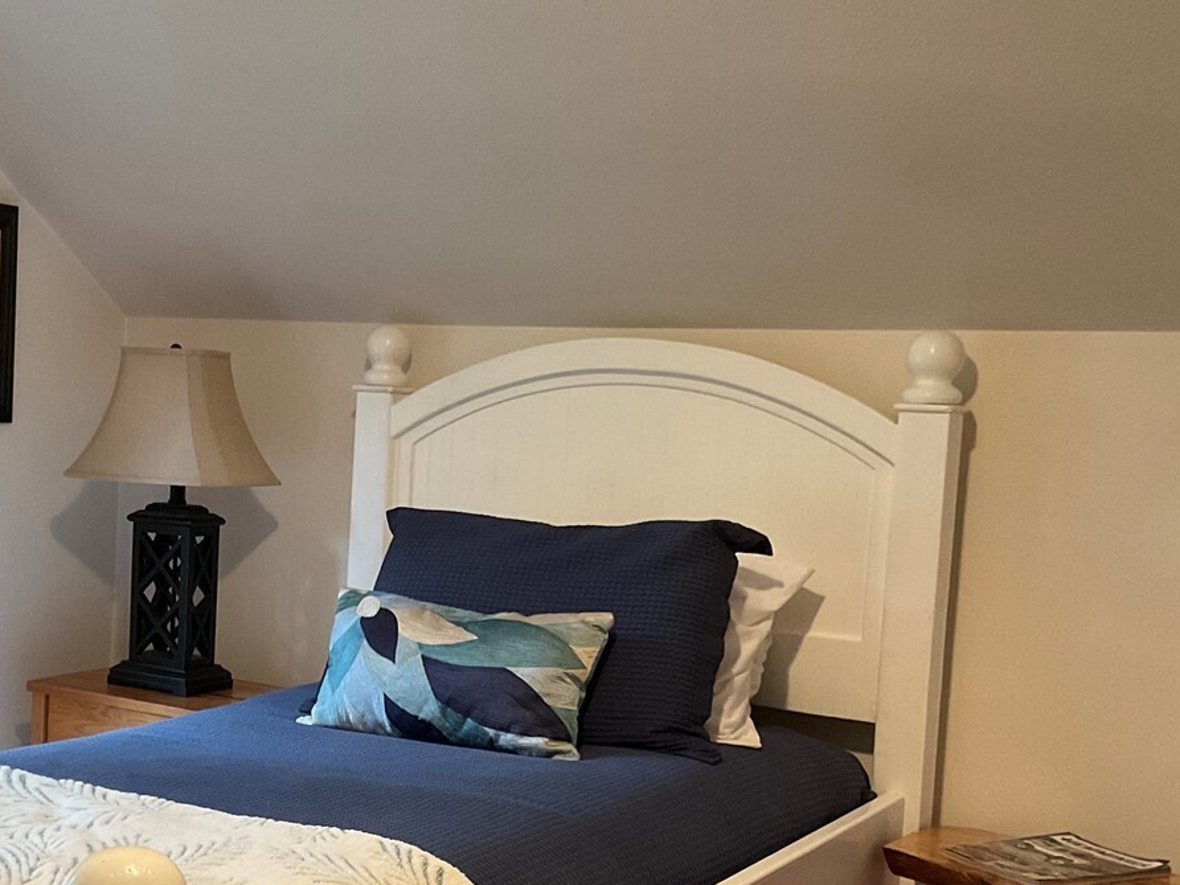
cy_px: 577
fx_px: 1773
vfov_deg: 27.9
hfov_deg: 36.3
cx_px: 365
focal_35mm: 52
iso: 250
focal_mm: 3
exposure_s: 1/60
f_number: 1.8
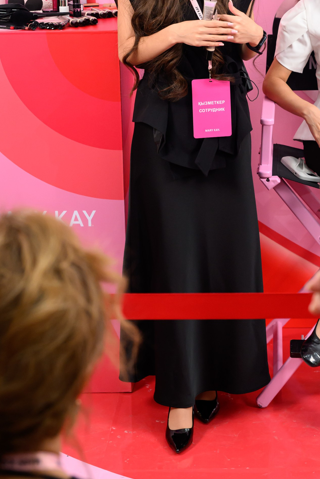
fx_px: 1239
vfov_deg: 21.6
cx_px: 293
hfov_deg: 14.5
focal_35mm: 93
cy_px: 97
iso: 1250
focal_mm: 43
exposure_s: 1/125
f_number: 4
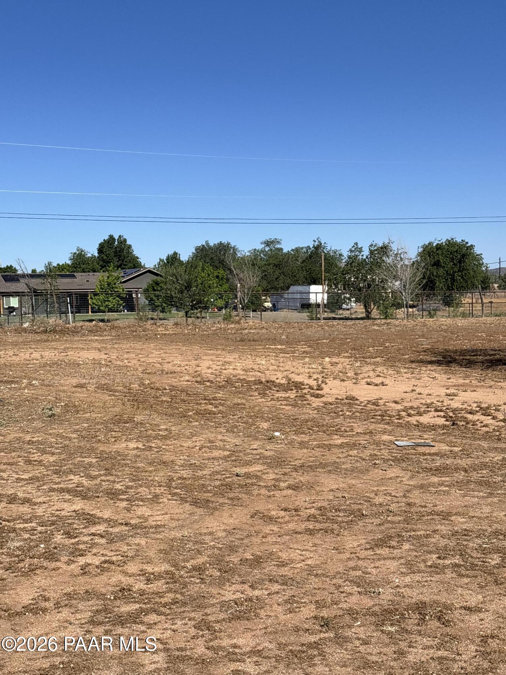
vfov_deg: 36.8
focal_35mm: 52
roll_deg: +2.6
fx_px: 1013
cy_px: 338
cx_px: 253
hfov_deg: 28.0
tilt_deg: -3.8
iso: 40
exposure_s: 1/4255
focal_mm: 5.96
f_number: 1.6
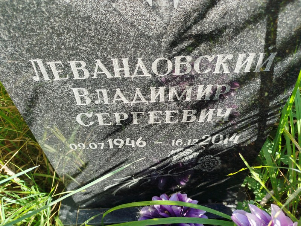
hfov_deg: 71.6
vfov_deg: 56.8
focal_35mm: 24
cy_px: 113
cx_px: 150
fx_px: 209
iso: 50
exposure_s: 1/180
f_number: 1.7
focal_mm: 5.31
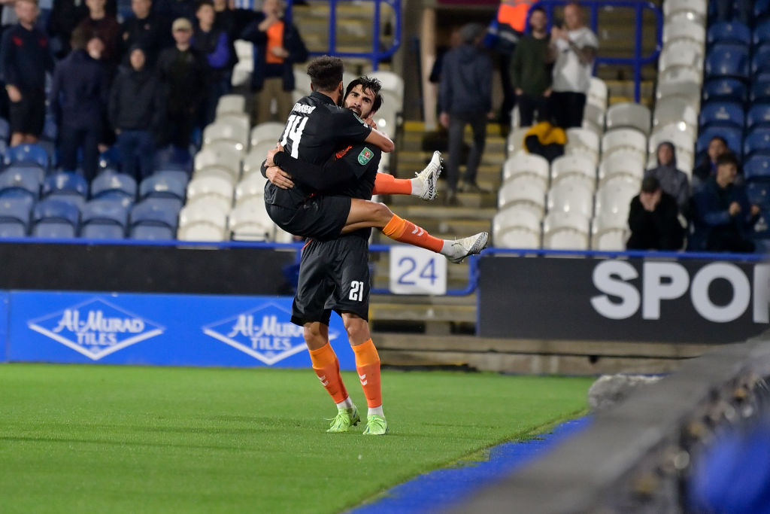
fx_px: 4278
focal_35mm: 200
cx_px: 385
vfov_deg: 6.9
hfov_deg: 10.3
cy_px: 257
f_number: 2.8
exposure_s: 1/1250
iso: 2000
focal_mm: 200
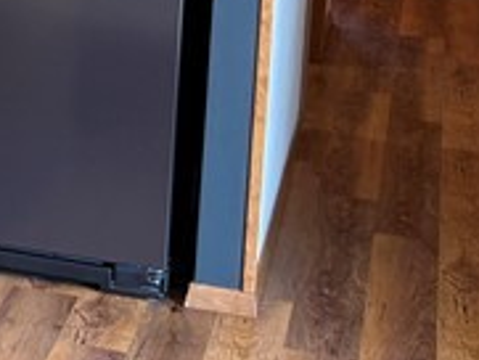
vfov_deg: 10.6
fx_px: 1883
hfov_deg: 12.1
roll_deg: +0.2
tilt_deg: -8.2
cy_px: -124
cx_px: -603
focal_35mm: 136
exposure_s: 1/60
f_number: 1.78
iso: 100
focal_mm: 6.76
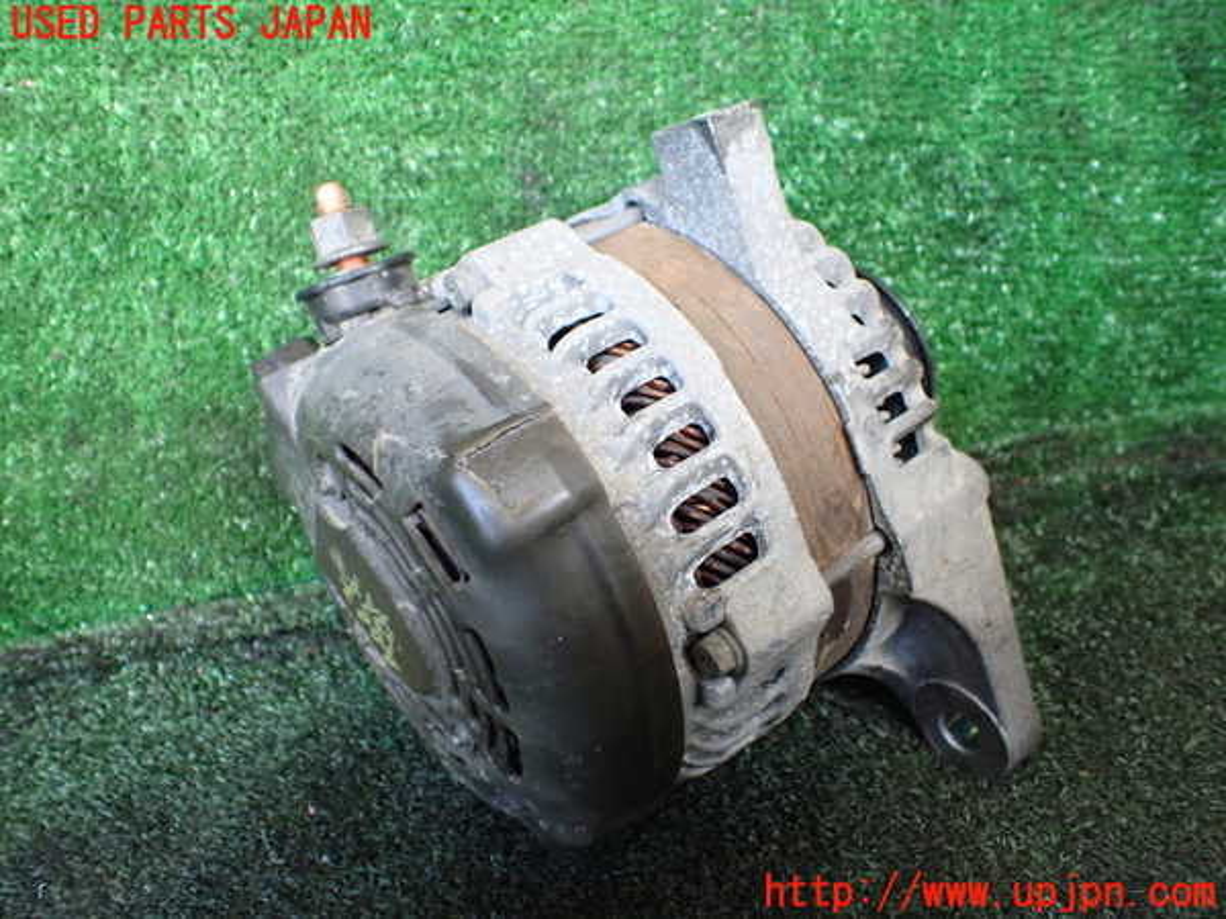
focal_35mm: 30
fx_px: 1063
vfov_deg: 46.8
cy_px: 460
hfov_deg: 60.0
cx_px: 613
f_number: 2.3
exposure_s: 1/100
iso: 800
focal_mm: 5.4
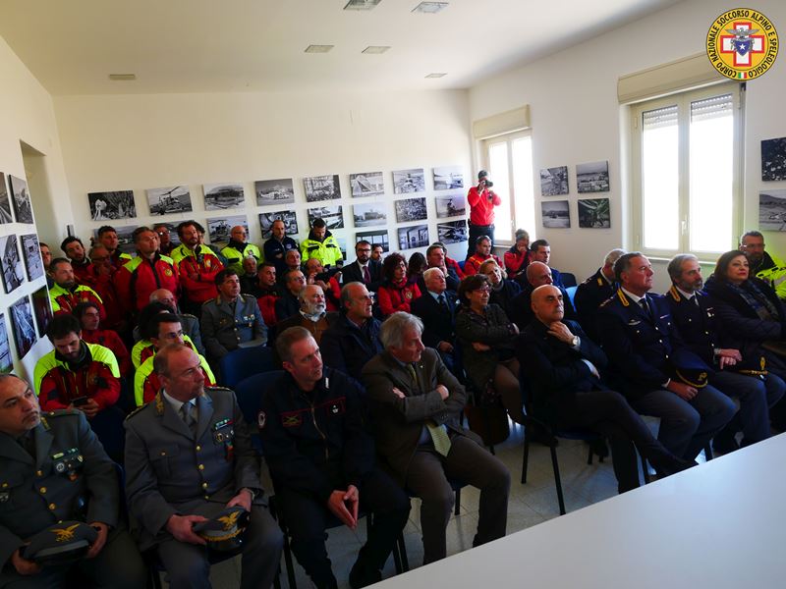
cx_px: 393
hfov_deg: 71.6
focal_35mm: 24
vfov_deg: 56.8
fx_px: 545
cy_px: 294
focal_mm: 12
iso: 200
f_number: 2.8
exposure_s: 1/50
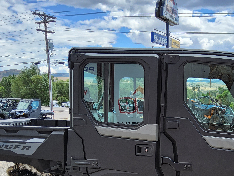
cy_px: 156
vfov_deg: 28.6
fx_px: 331
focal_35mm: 49
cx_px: 159
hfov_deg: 38.4
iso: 32
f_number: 2
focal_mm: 3.08
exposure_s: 1/415
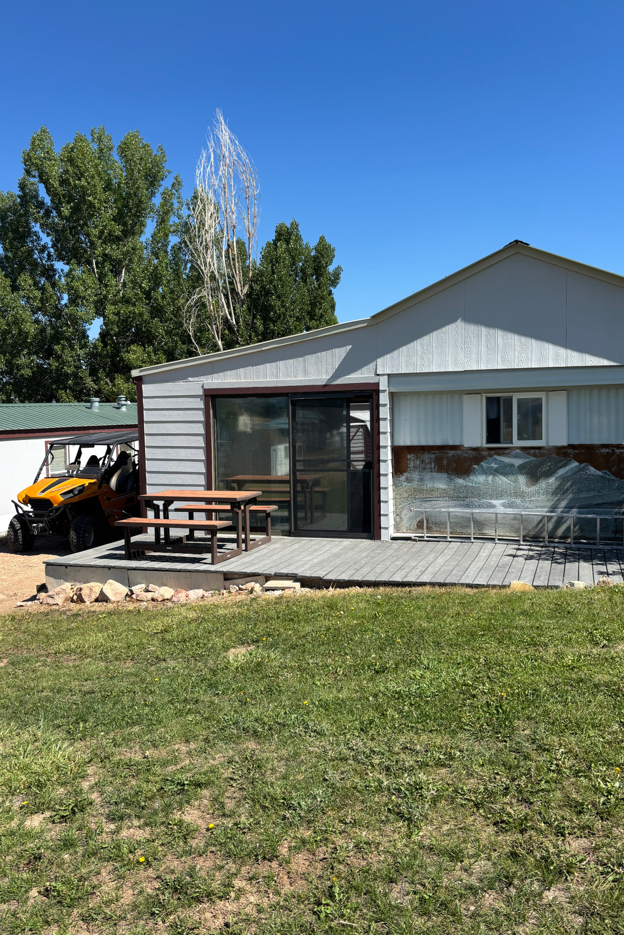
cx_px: 331
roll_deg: +1.1
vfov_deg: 63.6
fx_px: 754
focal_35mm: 29
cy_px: 456
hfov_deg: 44.9
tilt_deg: -4.4
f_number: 1.6
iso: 50
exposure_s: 1/2513
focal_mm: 5.96
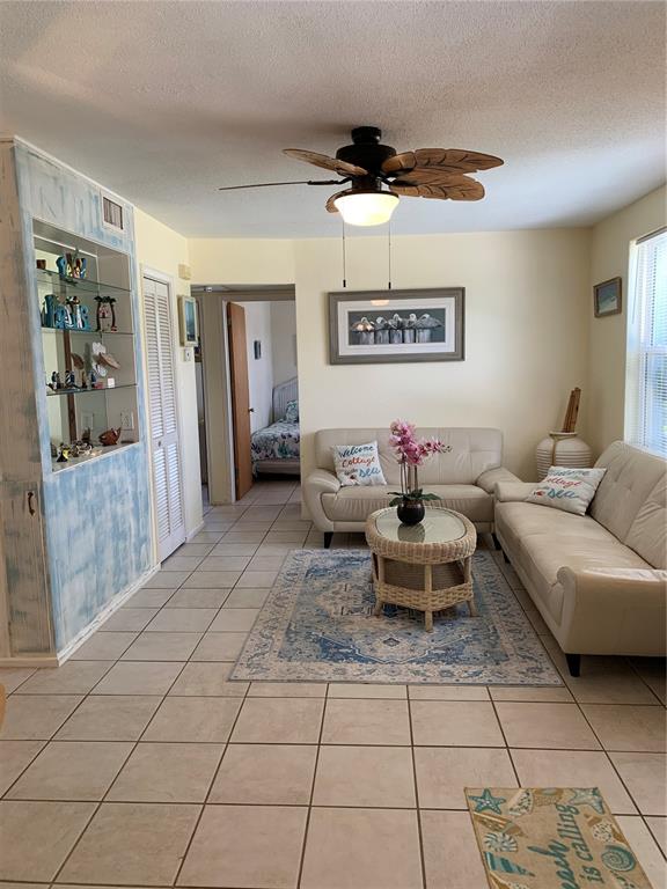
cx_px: 334
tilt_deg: -7.4
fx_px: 668
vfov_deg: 67.3
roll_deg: +1.5
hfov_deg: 53.1
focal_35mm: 26
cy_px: 444
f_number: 1.8
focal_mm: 4.25
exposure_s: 1/120
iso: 80
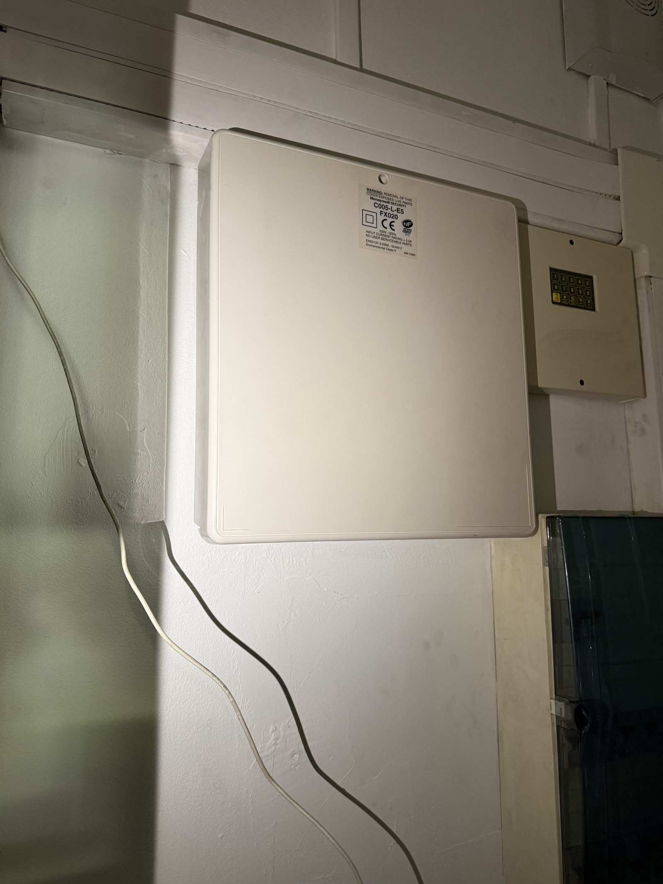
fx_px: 613
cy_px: 442
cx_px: 332
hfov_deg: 56.8
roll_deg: +1.0
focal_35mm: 24
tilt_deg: +8.3
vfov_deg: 71.6
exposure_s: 1/50
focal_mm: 6.76
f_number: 1.78
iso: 250
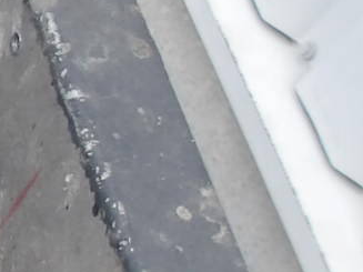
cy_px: -7
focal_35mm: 169
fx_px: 1772
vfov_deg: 8.7
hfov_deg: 9.6
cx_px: -648
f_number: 3
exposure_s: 1/107
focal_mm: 4.9
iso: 100
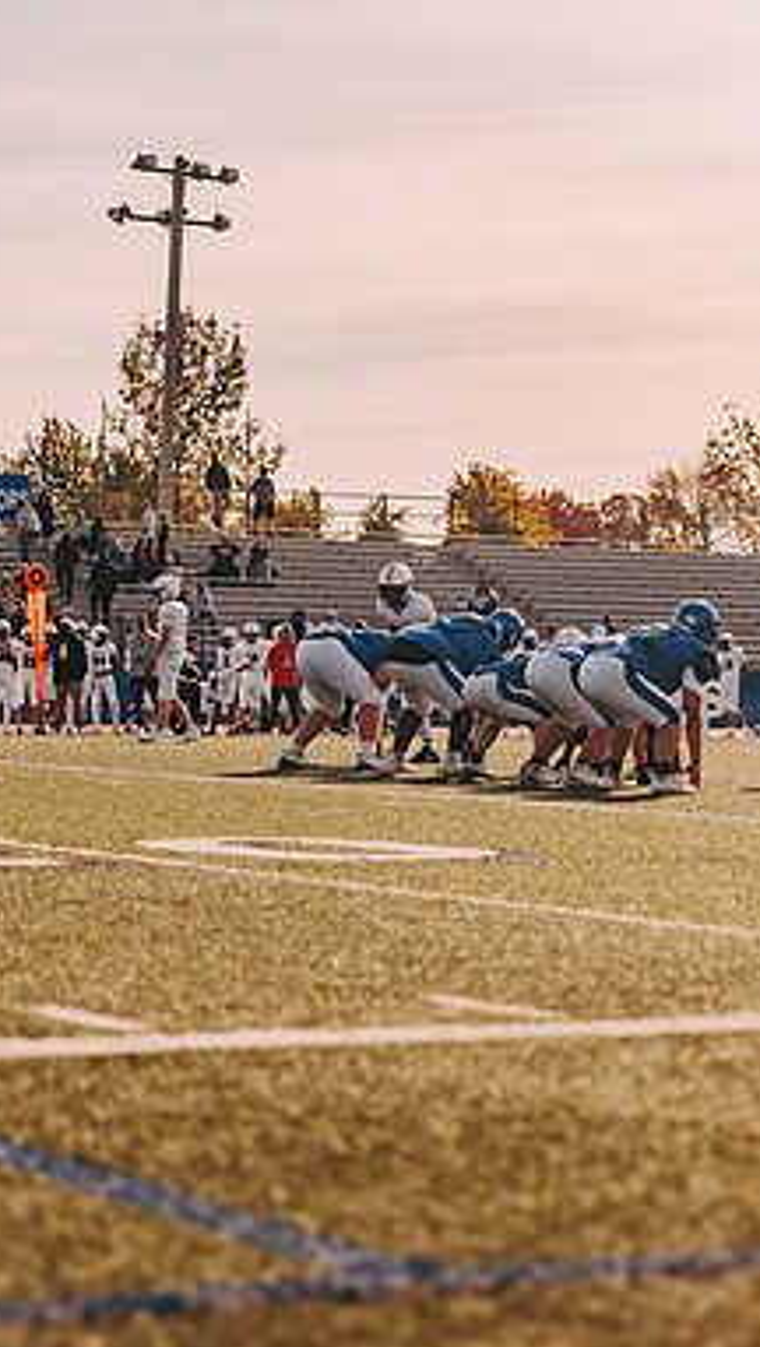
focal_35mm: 111
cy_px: 677
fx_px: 3969
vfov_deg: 19.3
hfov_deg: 10.9
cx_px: 598
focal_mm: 70
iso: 160
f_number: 2.8
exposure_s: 1/4000
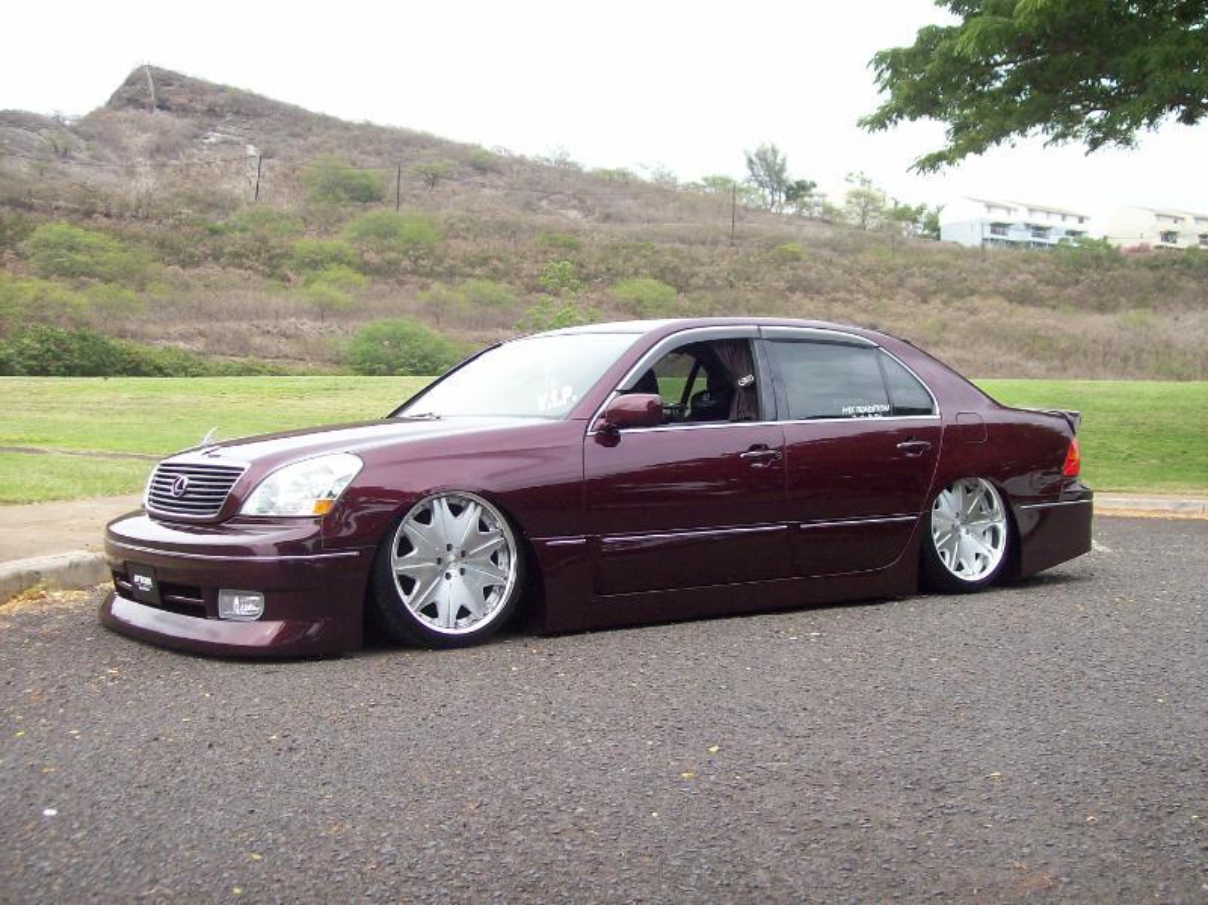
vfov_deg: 32.1
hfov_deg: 42.1
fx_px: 1569
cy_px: 452
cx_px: 604
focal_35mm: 45
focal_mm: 7.6
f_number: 3
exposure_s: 1/376
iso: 80
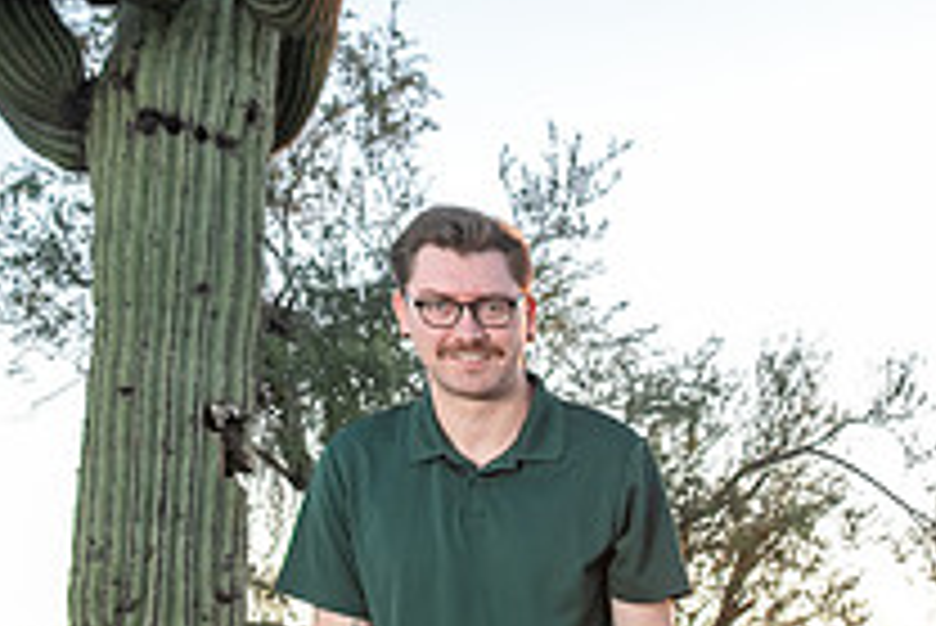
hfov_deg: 27.2
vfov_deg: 18.9
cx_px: 1066
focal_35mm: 67
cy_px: 813
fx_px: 1743
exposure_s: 1/160
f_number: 5
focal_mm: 24
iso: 640
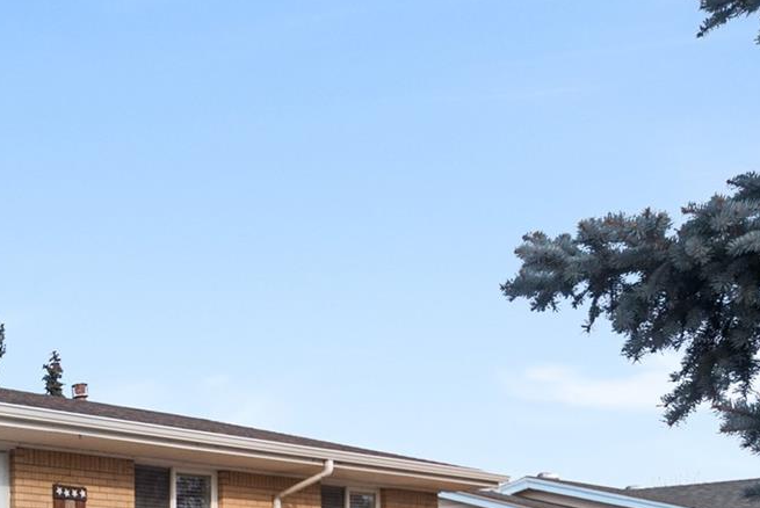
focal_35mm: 44
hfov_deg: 35.4
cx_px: -143
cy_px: 448
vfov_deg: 29.4
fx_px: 930
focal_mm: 12
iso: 200
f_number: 3.8
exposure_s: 1/1000
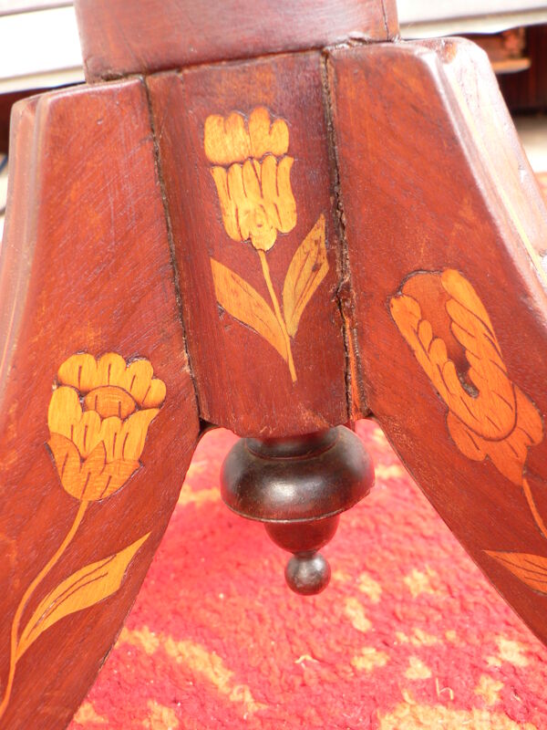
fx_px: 758
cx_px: 274
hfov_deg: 39.7
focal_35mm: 36
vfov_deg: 51.4
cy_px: 365
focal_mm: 6
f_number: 2.8
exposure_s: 1/30
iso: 100
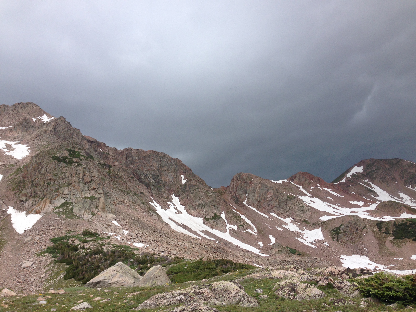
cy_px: 156
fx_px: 397
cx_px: 208
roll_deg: +3.7
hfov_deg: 55.4
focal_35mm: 33
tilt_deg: +16.2
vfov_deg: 42.9
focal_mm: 4.12
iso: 50
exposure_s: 1/645
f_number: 2.4
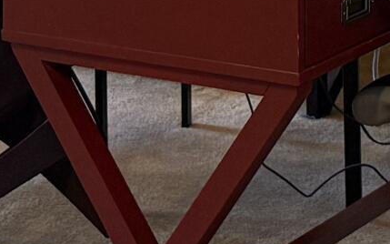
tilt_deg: -0.5
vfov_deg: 6.7
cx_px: 445
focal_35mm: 178
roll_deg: +0.8
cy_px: -475
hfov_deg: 11.6
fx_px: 1892
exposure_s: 1/60
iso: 250
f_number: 1.78
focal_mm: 6.76
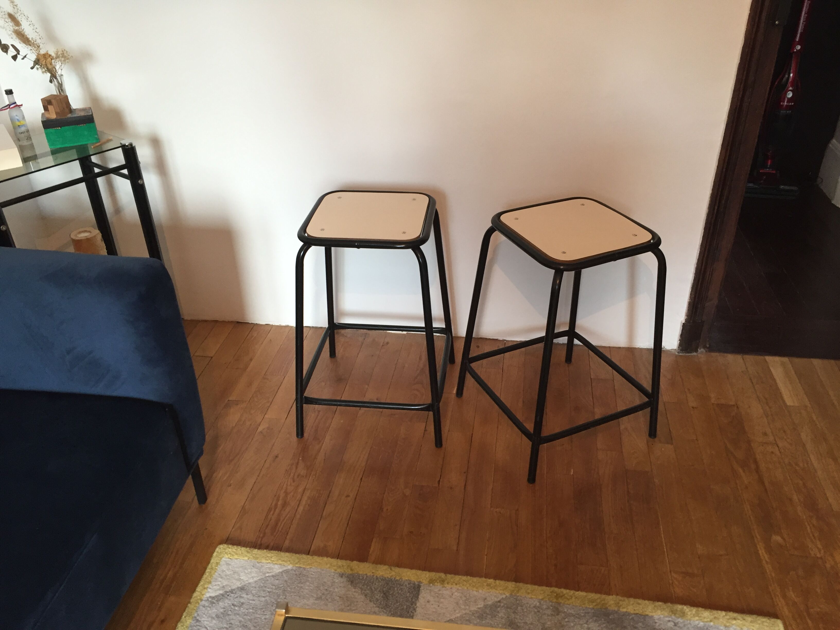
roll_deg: +0.7
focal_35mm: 29
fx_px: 704
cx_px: 420
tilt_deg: -31.2
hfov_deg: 61.7
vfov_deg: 48.2
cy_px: 315
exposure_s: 1/33
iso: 125
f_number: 2.2
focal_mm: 4.15
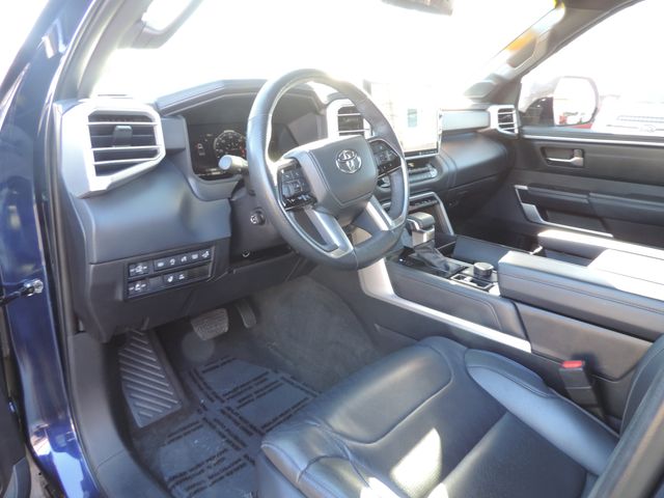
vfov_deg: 56.8
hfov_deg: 71.6
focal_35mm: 24
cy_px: 249
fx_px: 460
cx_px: 332
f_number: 3
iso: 250
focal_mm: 4.3
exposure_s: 1/30
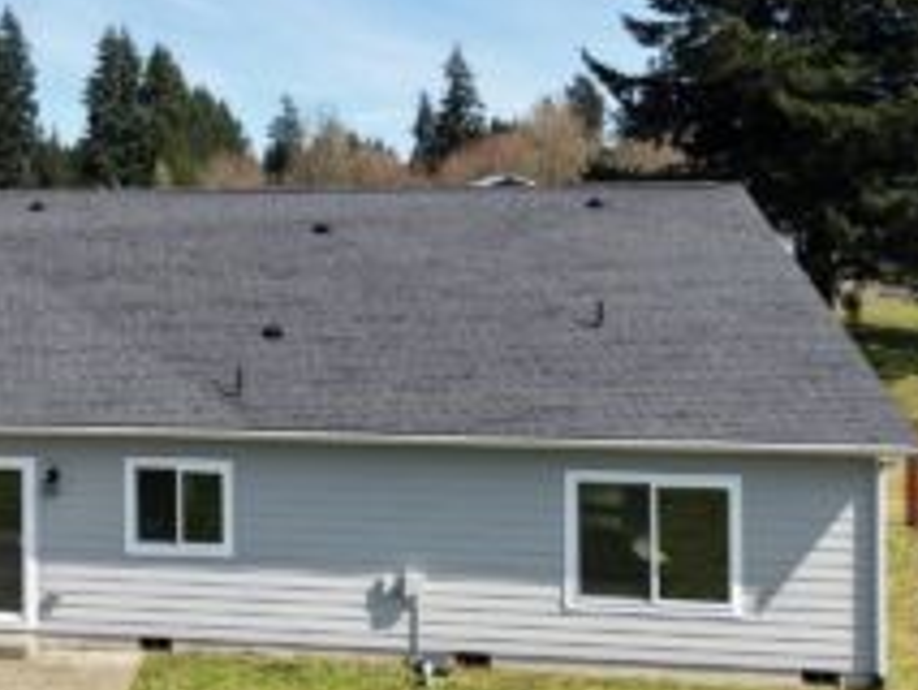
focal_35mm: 45
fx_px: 1194
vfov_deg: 31.8
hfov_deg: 40.0
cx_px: 155
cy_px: 198
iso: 200
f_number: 1.8
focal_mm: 8.67
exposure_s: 1/3200
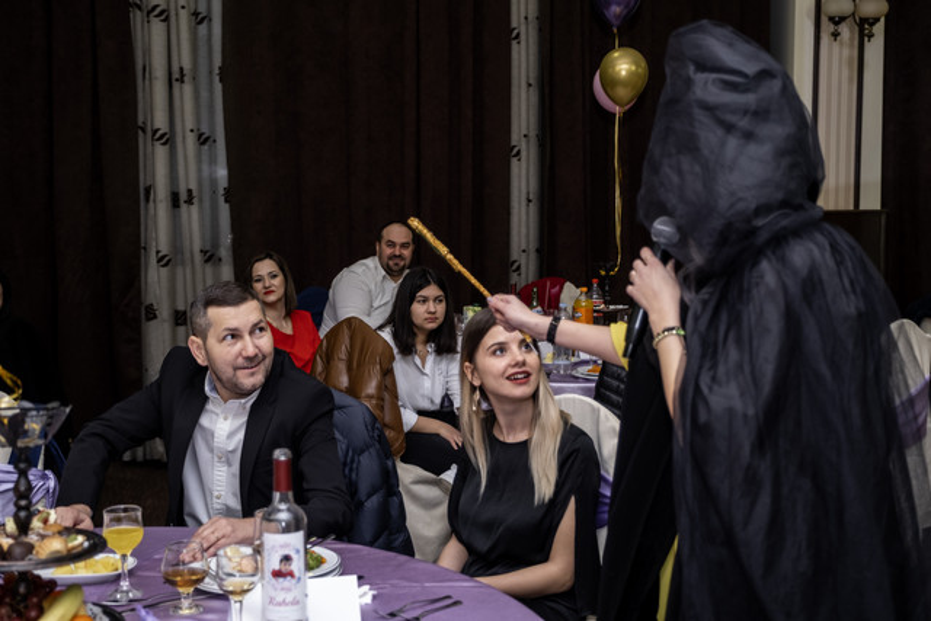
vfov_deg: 28.7
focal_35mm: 47
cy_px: 310
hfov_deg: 41.9
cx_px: 466
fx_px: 1216
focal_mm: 31.1
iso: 1000
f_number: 2.8
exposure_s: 1/125
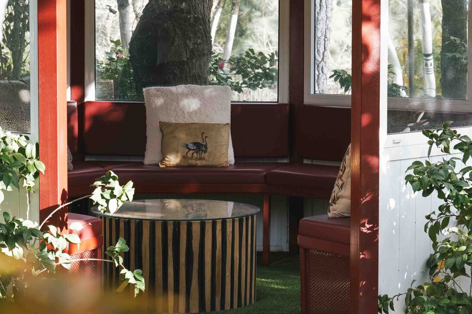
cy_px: 157
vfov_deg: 9.7
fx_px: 1849
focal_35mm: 141
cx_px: 212
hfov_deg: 14.5
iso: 160
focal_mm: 60
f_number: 5.6
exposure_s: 1/60
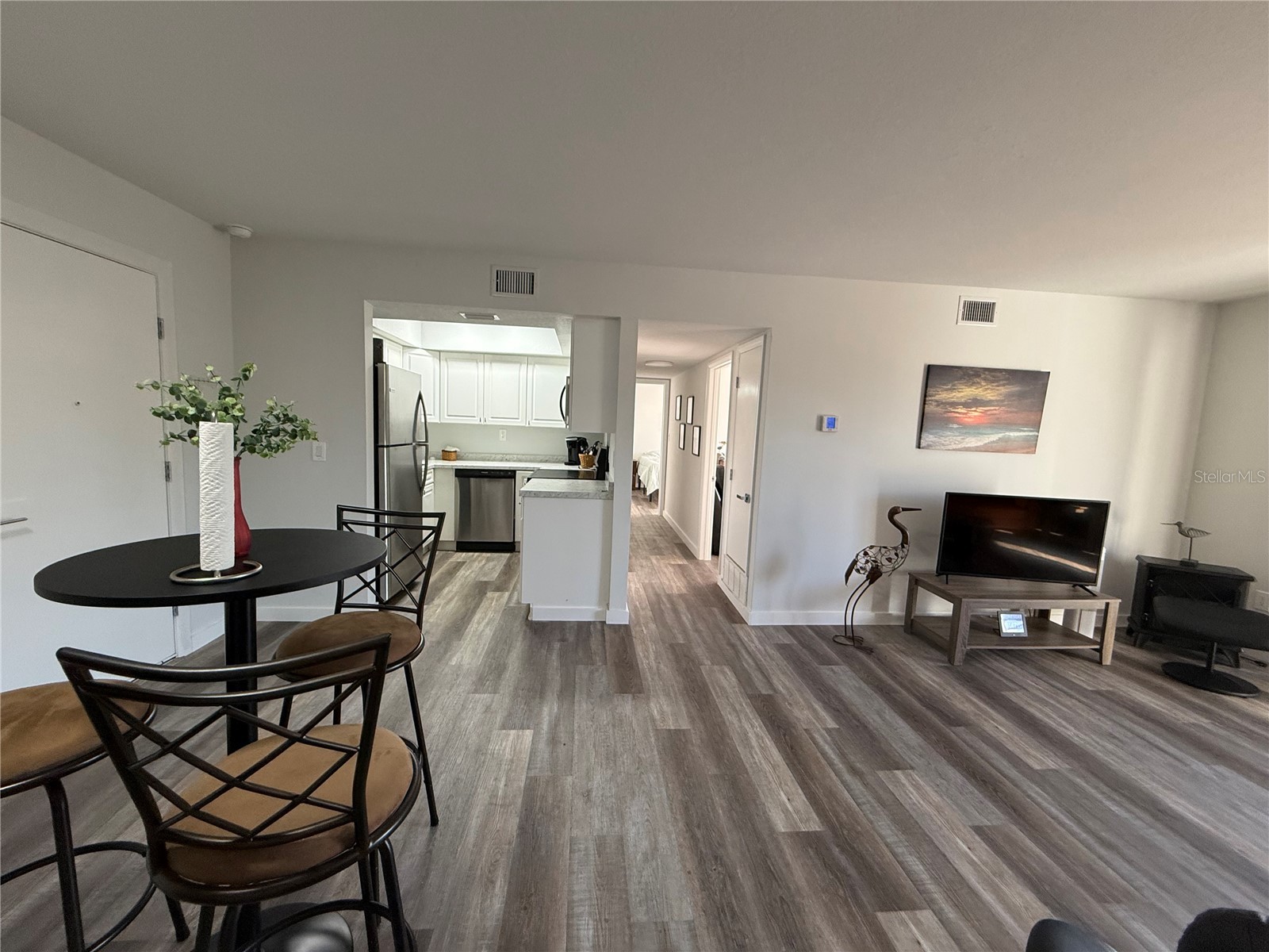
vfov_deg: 85.7
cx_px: 634
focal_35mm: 14
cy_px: 476
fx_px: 513
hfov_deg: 102.1
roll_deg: -2.1
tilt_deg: -4.2
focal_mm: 2.22
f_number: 2.2
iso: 200
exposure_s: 1/120
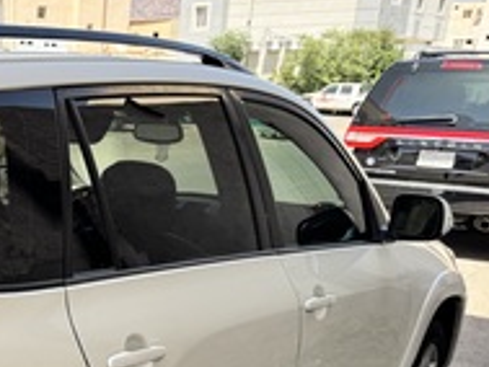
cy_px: 404
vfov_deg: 23.7
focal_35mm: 58
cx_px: -48
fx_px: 820
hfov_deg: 29.9
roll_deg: +0.3
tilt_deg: -20.9
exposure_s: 1/980
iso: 80
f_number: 1.78
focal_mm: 6.76
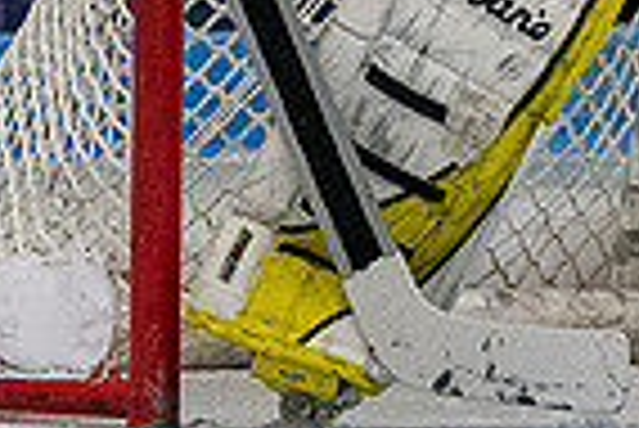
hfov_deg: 1.1
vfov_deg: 0.7
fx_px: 34114
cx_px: 866
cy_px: -326
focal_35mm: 1920
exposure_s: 1/800
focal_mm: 175
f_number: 3.5
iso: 2000
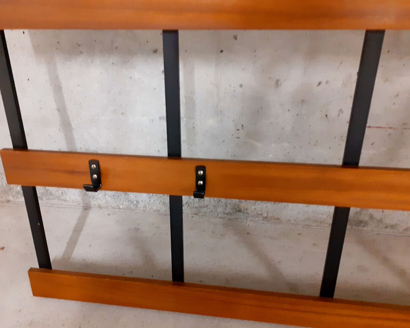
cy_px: 164
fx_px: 352
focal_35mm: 29
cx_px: 188
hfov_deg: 60.4
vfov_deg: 50.0
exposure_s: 1/25
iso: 400
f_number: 1.9
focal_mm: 3.6
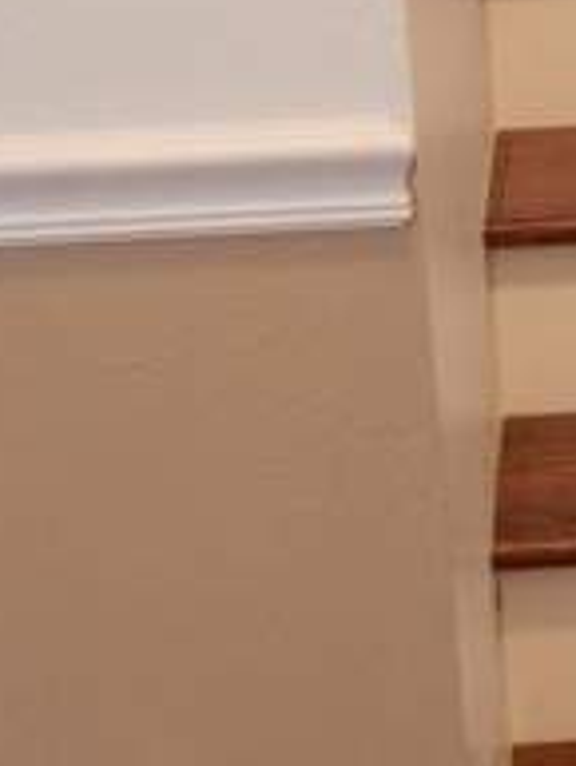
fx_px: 2792
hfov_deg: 11.4
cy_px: 262
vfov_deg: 15.6
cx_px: 798
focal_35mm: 126
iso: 400
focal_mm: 6.8
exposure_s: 1/25
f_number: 3.4
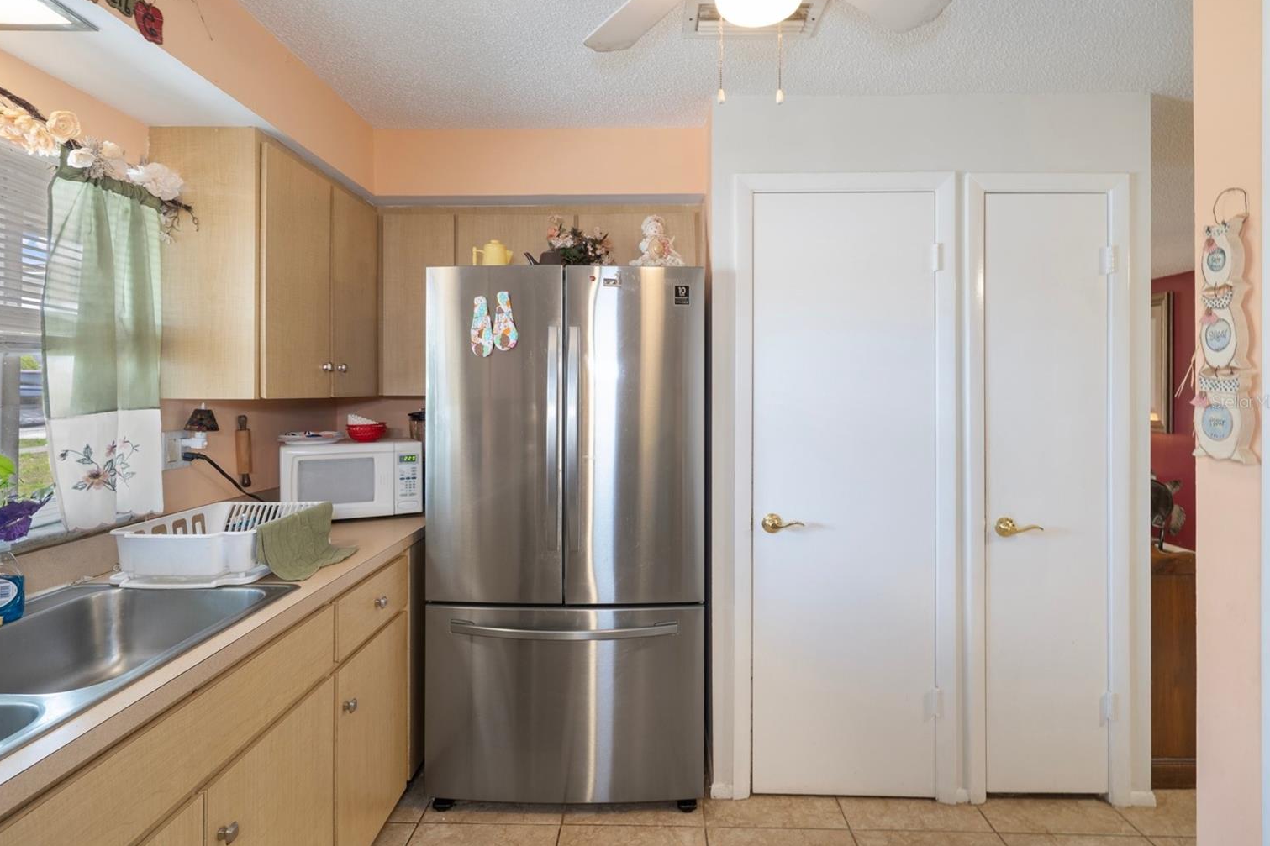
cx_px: 614
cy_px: 402
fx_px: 635
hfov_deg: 90.0
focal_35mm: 18
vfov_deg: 67.3
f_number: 9
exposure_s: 3.2
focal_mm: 17
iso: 320
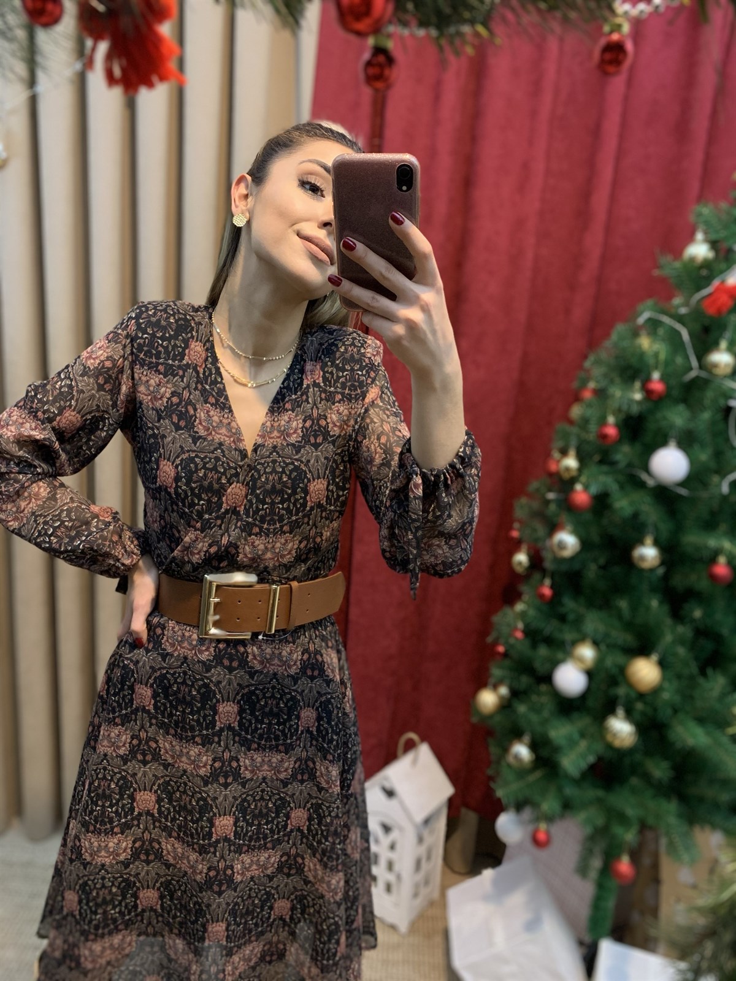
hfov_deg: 53.1
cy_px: 490
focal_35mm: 26
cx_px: 368
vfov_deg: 67.3
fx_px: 737
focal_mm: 4.25
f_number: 1.8
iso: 160
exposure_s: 1/50
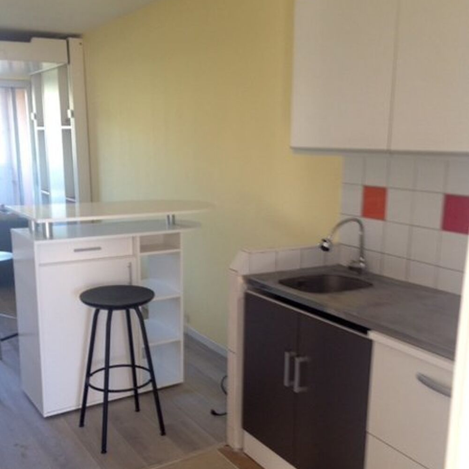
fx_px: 598
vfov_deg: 42.7
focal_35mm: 39
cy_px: 273
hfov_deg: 42.8
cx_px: 234
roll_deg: -0.8
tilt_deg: -11.3
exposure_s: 1/20
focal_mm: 4.12
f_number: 2.4
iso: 80
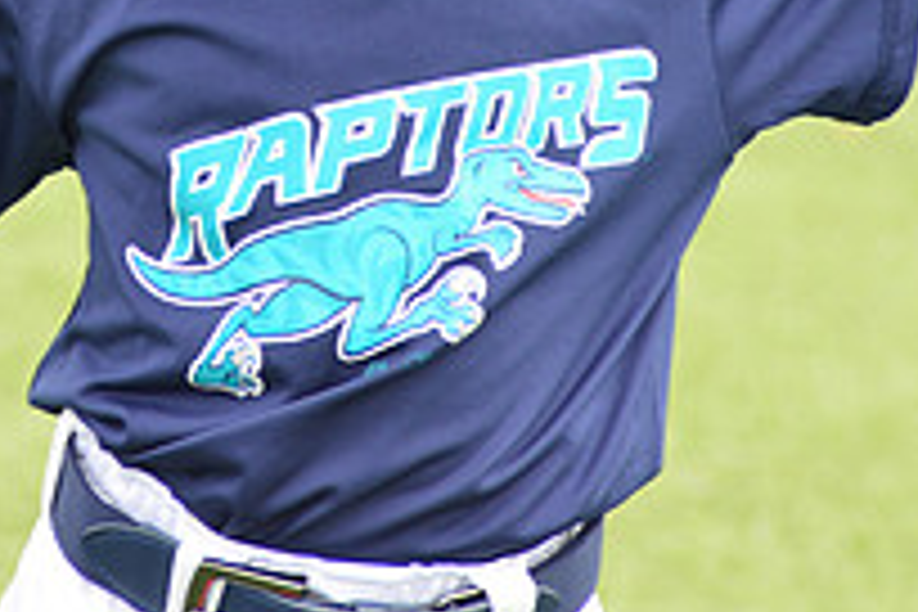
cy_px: -236
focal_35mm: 568
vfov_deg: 2.4
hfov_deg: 3.6
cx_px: 310
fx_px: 14483
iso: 250
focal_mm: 200
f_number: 8
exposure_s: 1/200
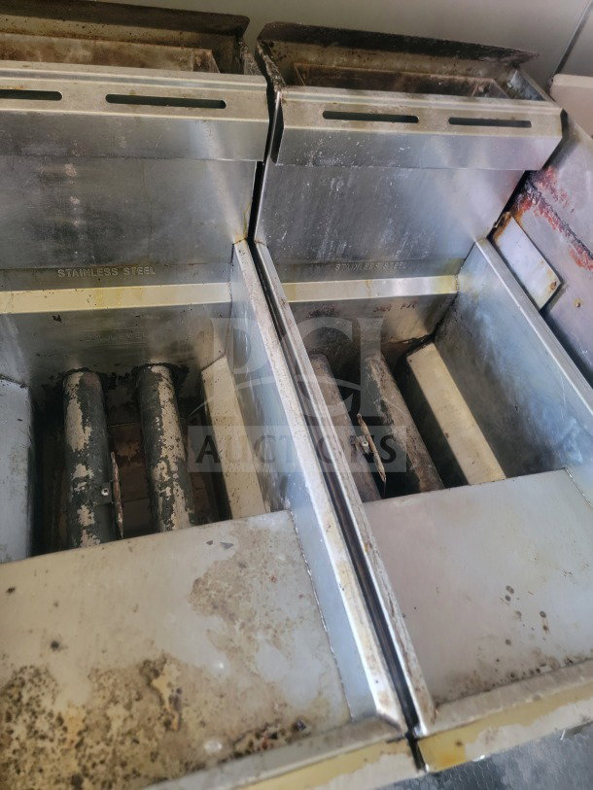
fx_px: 548
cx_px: 296
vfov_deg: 71.6
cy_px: 395
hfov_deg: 56.8
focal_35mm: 24
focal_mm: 6.7
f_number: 1.8
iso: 640
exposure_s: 1/40
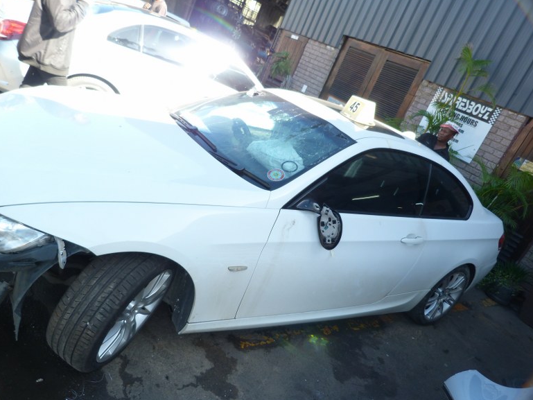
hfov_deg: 67.3
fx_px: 400
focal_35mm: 26
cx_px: 263
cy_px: 199
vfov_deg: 53.1
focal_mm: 4.5
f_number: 2.8
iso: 80
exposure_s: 1/80
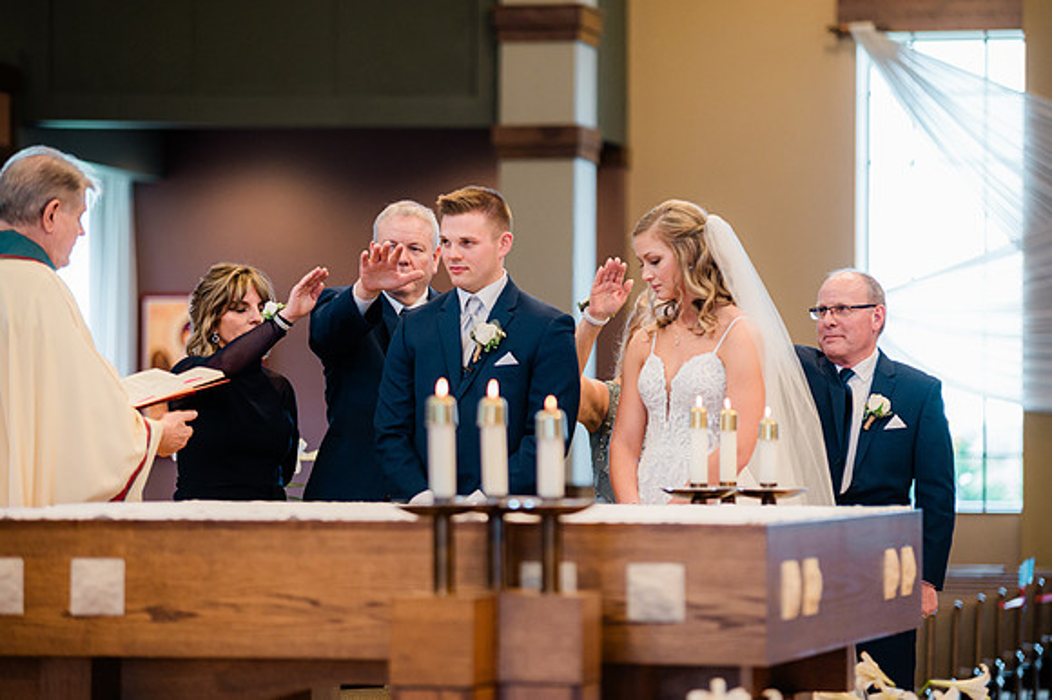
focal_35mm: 139
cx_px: 526
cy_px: 350
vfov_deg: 9.9
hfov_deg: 14.8
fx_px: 4055
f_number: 2.8
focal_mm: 135
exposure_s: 1/250
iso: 1000
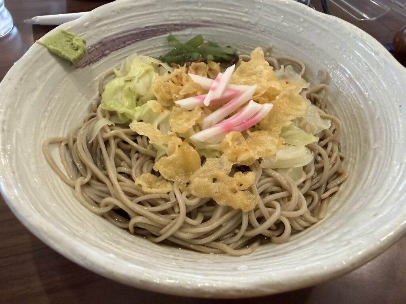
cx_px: 203
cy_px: 152
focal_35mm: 24
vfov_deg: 56.8
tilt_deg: -49.7
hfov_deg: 71.6
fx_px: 281
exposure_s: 1/60
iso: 400
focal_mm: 2.22
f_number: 2.2
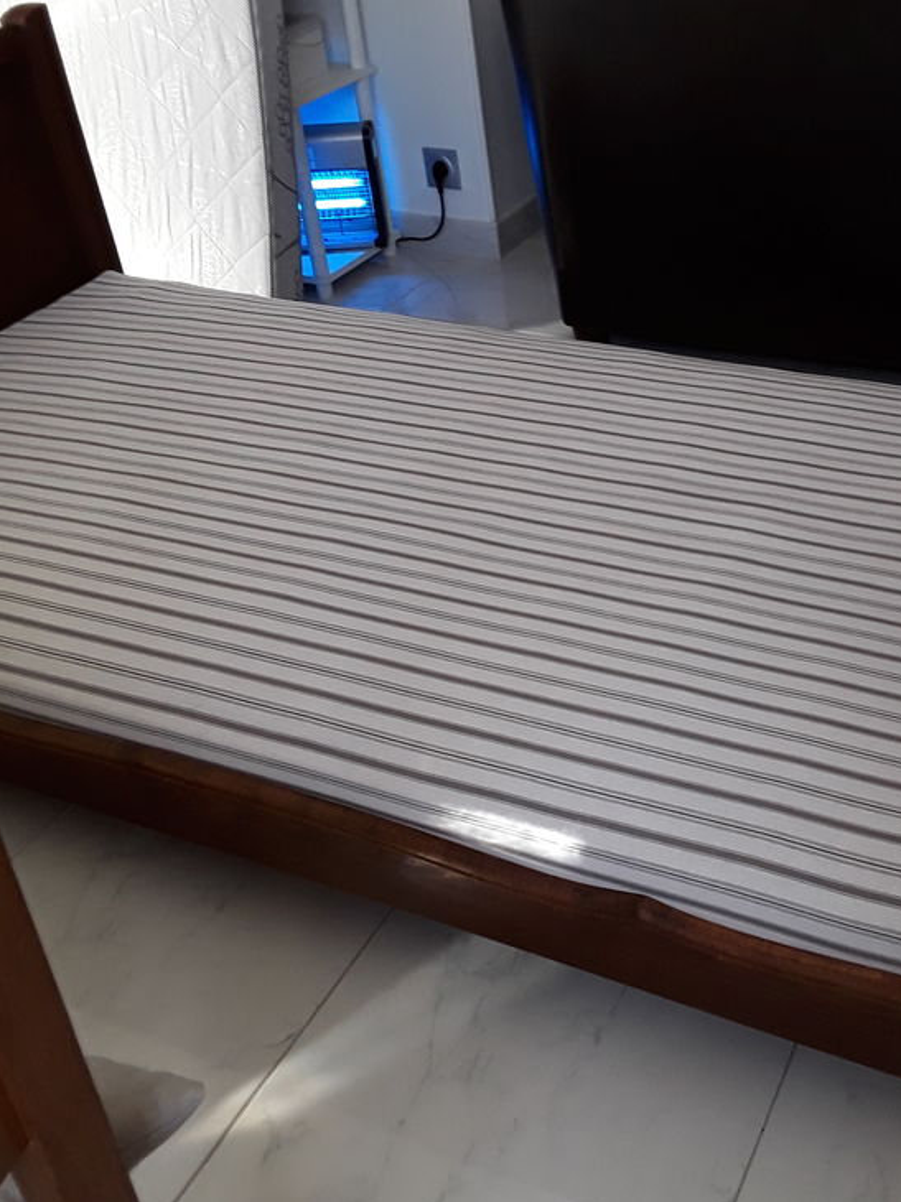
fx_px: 1285
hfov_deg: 38.0
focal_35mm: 37
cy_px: 589
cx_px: 639
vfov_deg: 50.2
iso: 80
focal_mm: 2.91
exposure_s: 1/33
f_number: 1.9
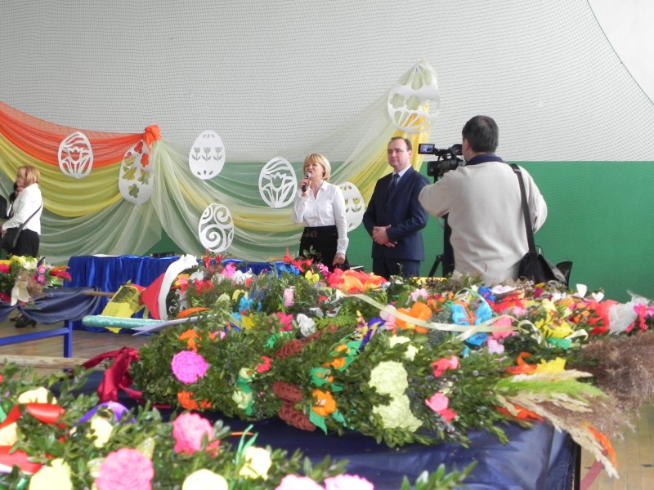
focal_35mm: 52
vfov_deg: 28.0
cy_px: 245
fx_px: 982
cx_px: 327
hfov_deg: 36.8
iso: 160
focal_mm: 9.2
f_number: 3.5
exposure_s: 1/57
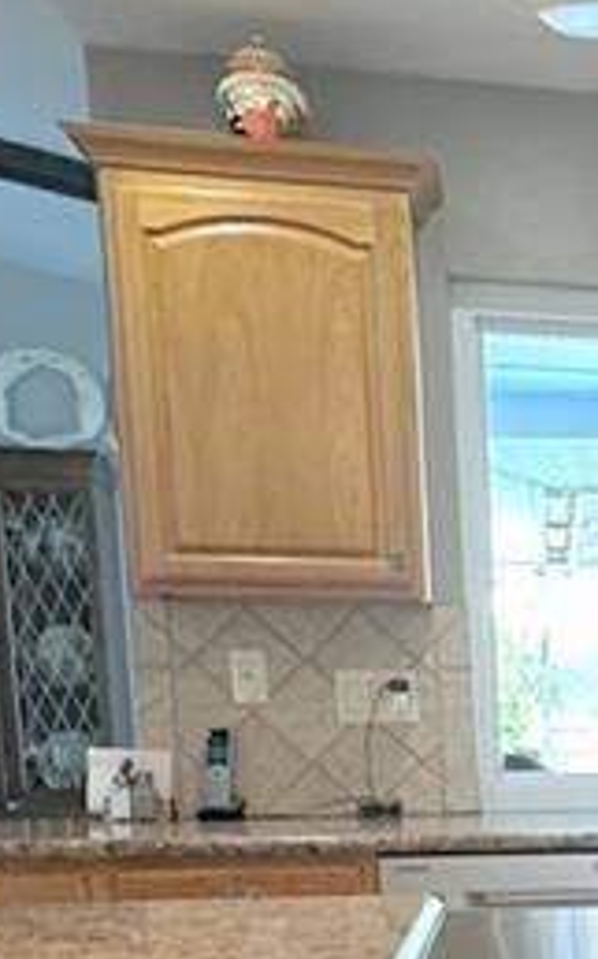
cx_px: 1081
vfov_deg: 27.7
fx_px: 1801
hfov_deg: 16.0
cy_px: 996
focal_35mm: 69
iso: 250
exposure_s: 1/60
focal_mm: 2.22
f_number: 2.2
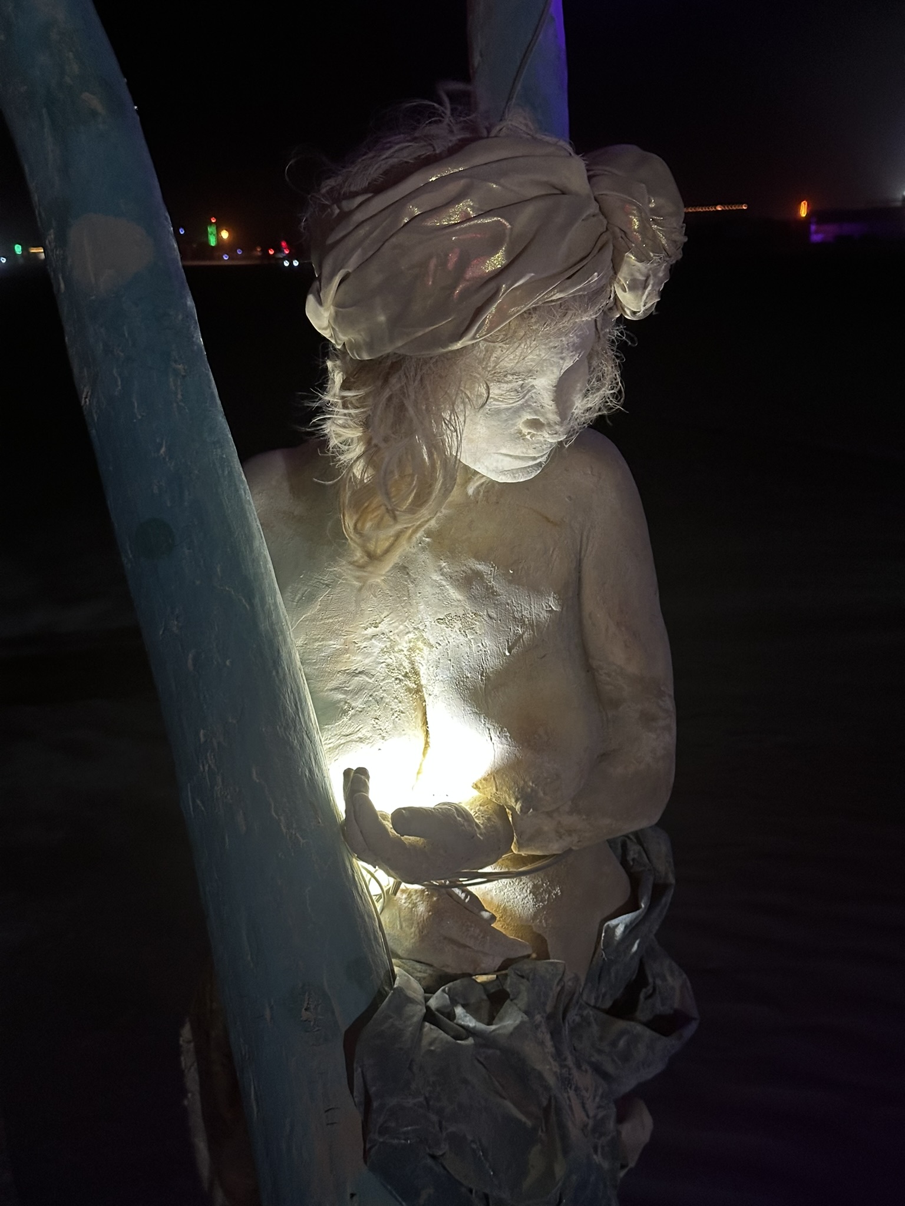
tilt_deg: -11.4
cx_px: 452
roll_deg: +2.4
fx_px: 1673
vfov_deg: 39.7
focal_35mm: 48
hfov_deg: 30.3
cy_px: 603
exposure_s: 1/37
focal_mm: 6.86
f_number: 1.78
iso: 500
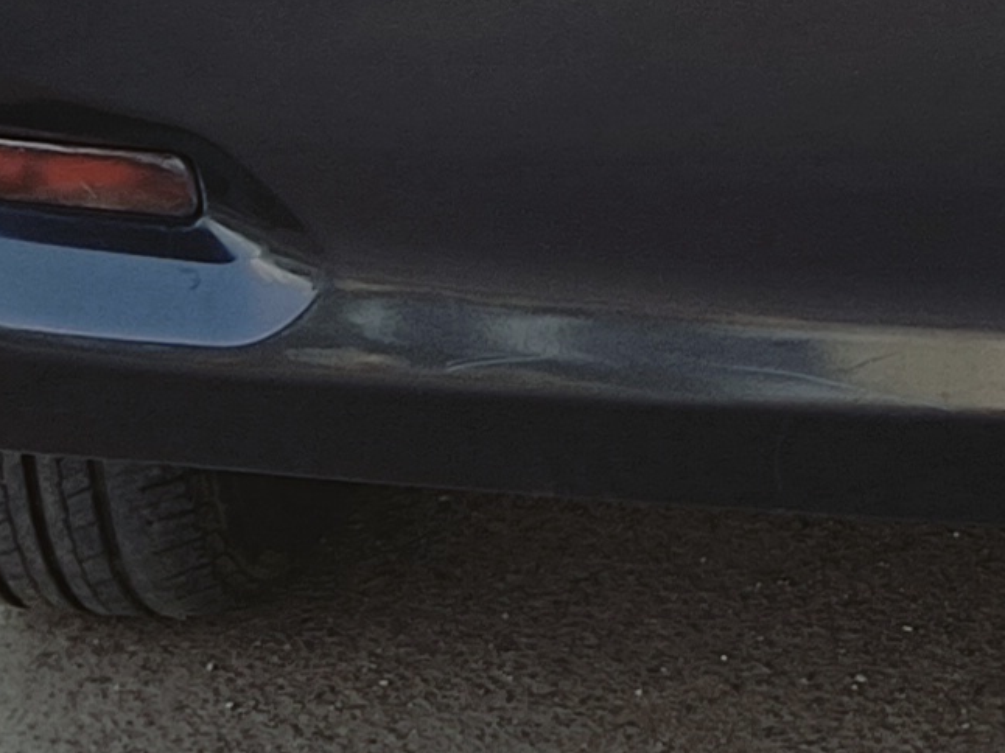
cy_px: -1019
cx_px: 1542
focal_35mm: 179
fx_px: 5195
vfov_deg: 7.7
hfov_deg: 10.6
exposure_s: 1/142
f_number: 1.7
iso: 100
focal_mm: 4.7
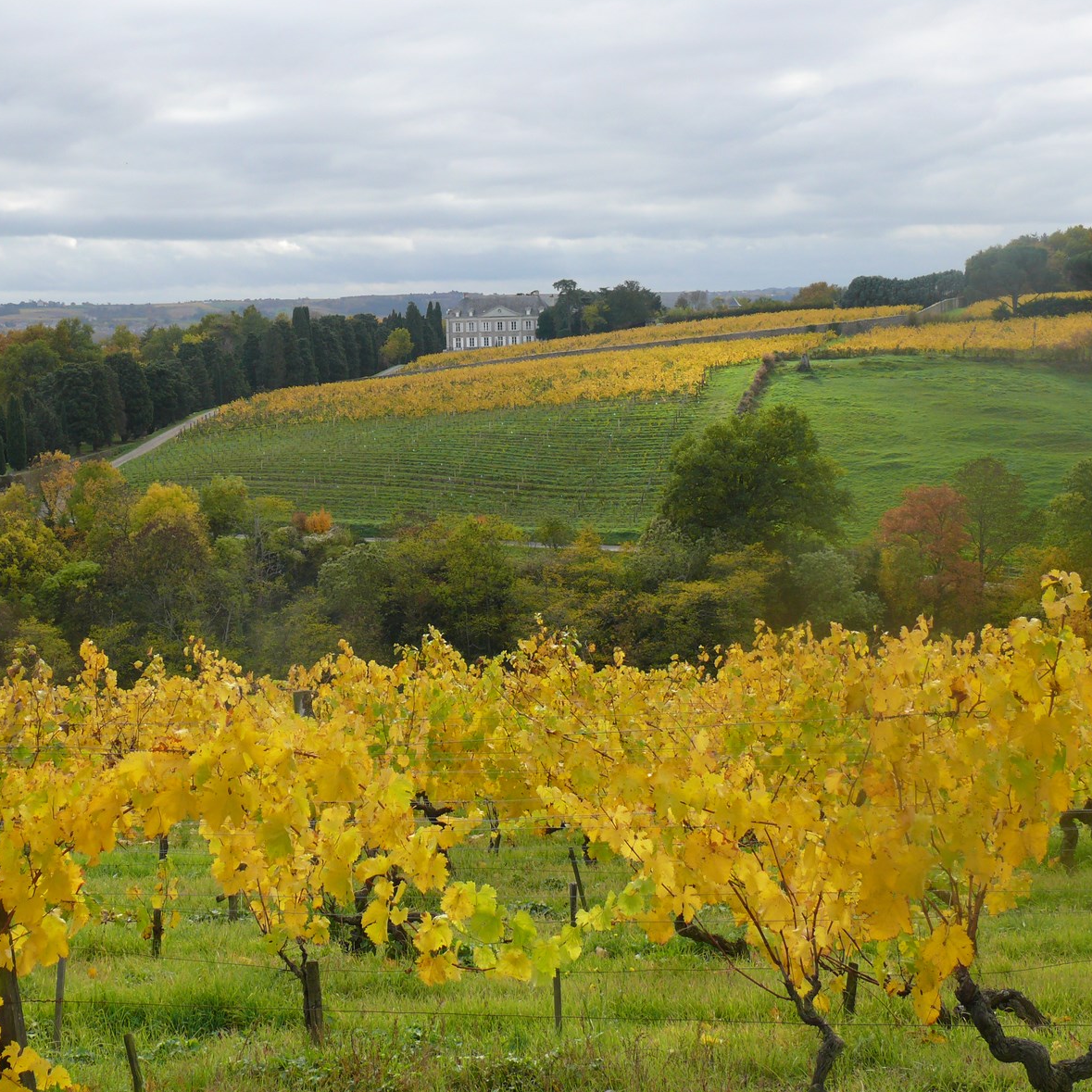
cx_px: 448
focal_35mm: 60
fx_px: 2141
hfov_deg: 28.6
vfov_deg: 28.6
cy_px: 549
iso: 100
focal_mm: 10.7
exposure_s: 1/200
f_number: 4.5
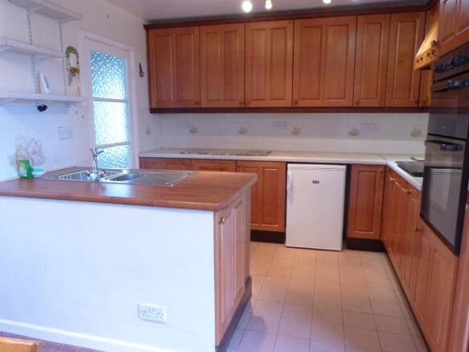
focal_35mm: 25
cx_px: 234
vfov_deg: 54.9
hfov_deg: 69.4
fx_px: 339
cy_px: 176
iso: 400
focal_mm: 4.5
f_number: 3.5
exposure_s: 1/15
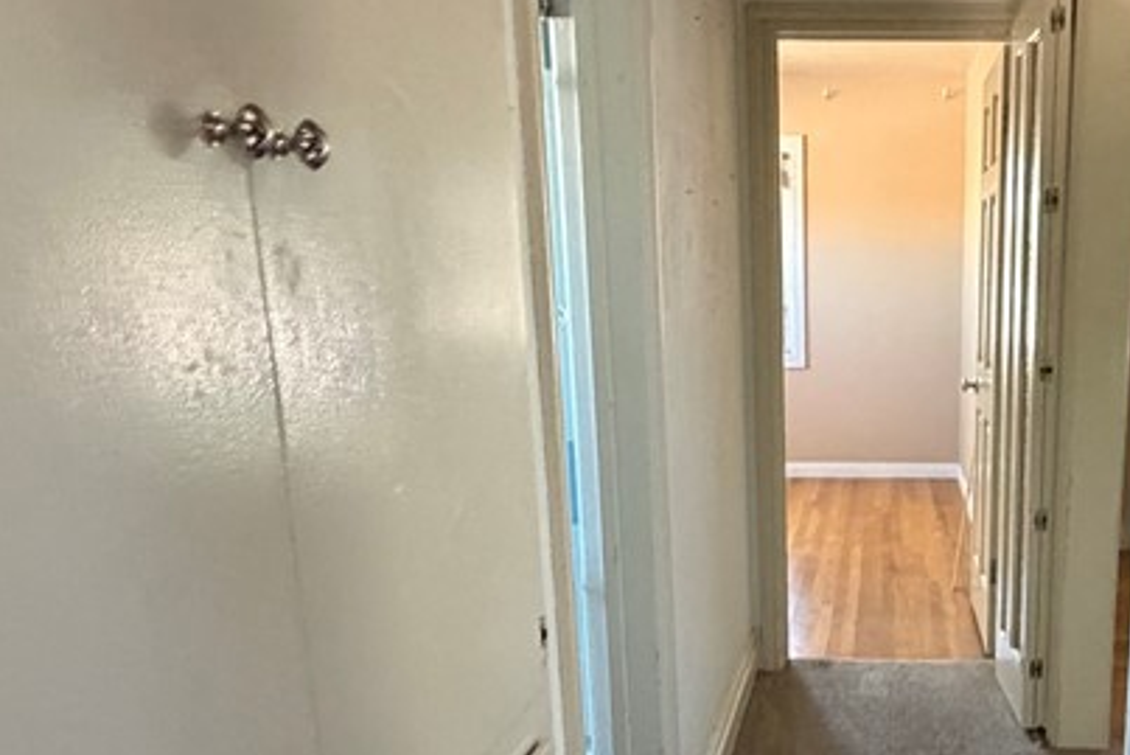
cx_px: 886
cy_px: 578
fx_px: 1162
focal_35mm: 37
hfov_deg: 49.2
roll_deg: -0.6
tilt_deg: -16.9
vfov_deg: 35.1
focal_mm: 2.22
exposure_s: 1/60
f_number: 2.2
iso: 500
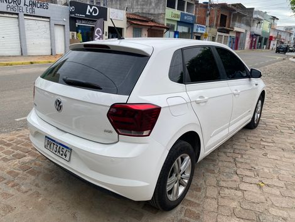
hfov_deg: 67.2
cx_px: 148
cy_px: 111
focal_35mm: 26
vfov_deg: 53.2
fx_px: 222
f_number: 1.8
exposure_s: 1/742
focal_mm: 4.25
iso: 32
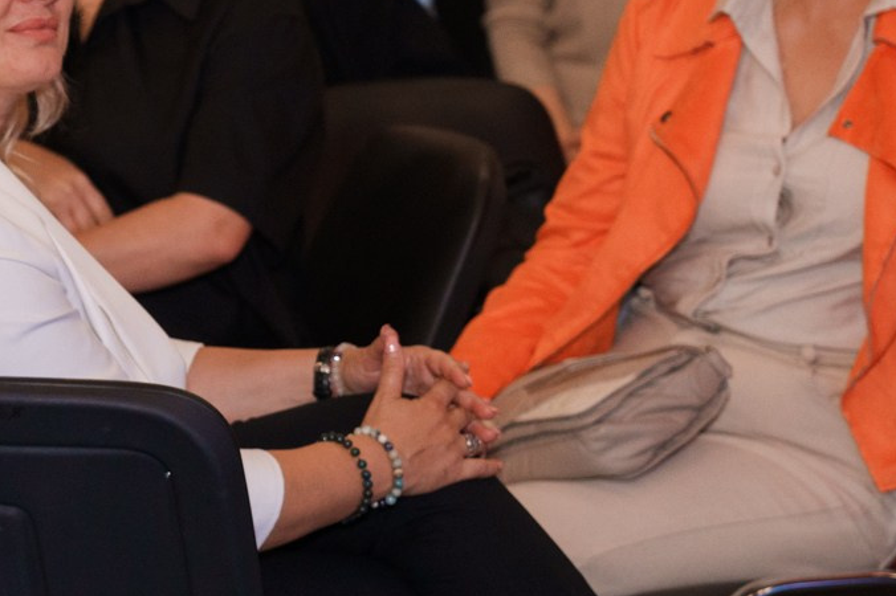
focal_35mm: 222
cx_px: -266
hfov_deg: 9.1
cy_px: 189
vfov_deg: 6.2
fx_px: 5522
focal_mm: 75
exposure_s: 1/250
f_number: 4
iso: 1250
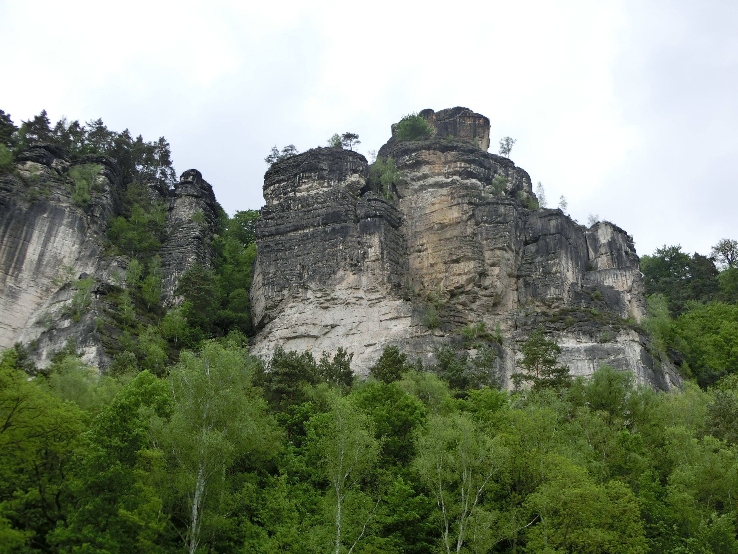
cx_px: 369
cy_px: 277
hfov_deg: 42.1
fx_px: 959
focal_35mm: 45
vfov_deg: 32.2
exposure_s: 1/160
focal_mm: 8
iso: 80
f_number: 4.4
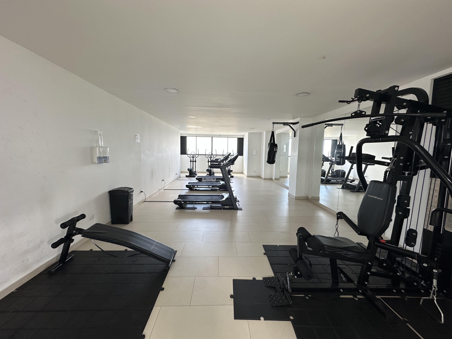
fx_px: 183
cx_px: 226
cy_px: 170
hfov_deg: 102.1
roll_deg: -2.0
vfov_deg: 85.7
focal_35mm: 14
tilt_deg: -5.3
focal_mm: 2.22
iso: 64
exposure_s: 1/99
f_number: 2.2
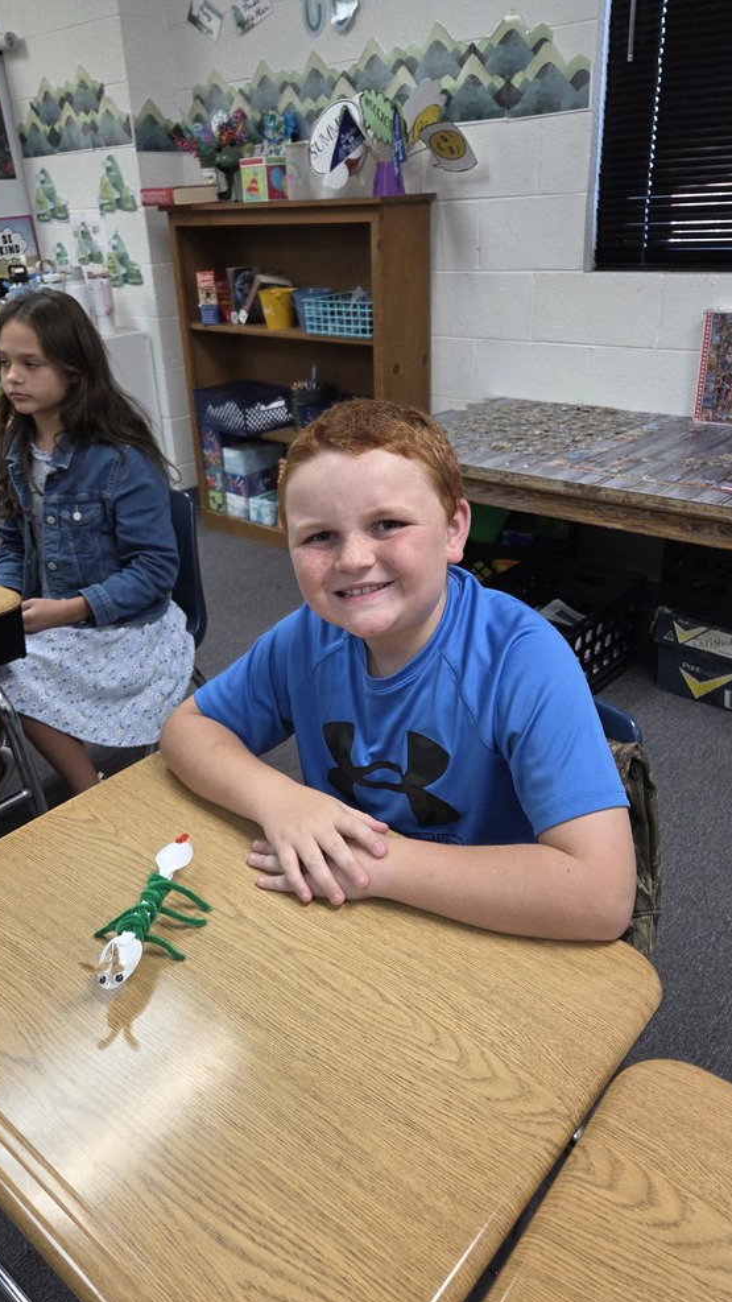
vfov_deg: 71.9
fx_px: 897
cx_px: 342
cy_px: 664
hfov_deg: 44.4
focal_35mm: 26
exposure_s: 1/120
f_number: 1.8
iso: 250
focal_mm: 5.4
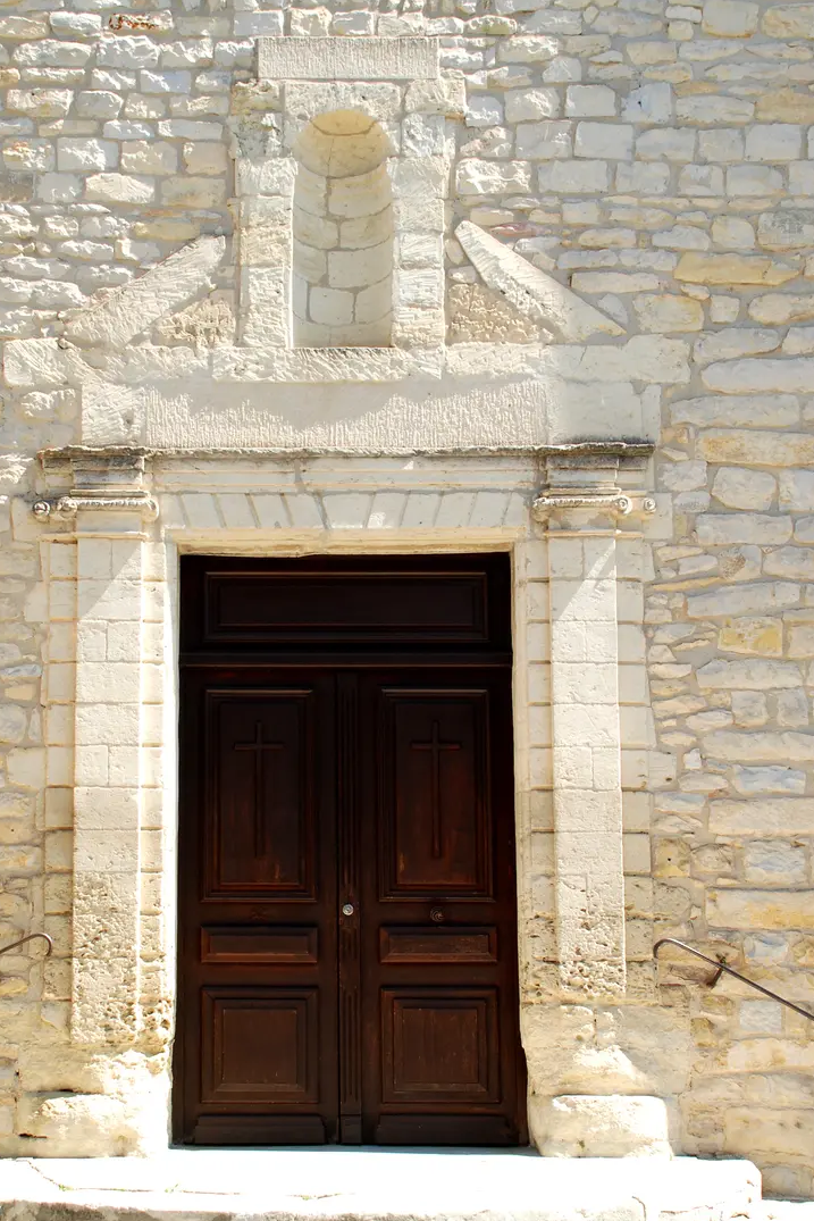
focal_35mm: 50
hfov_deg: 27.0
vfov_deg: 39.6
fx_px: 1695
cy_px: 661
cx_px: 348
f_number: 10
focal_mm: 28
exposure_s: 1/125
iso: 200
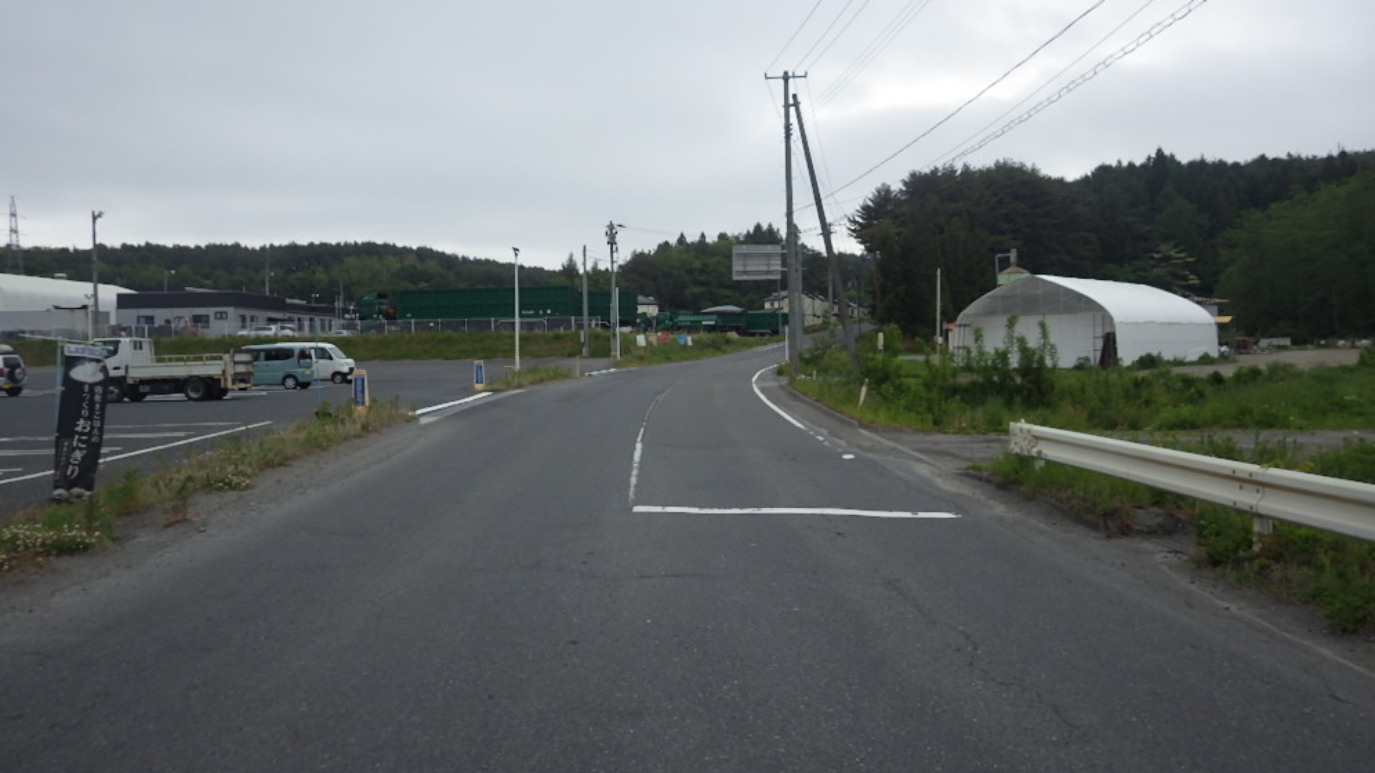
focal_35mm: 28
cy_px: 400
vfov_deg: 41.5
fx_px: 1021
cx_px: 678
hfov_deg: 67.9
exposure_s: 1/500
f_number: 2.8
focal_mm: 4.5
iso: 125
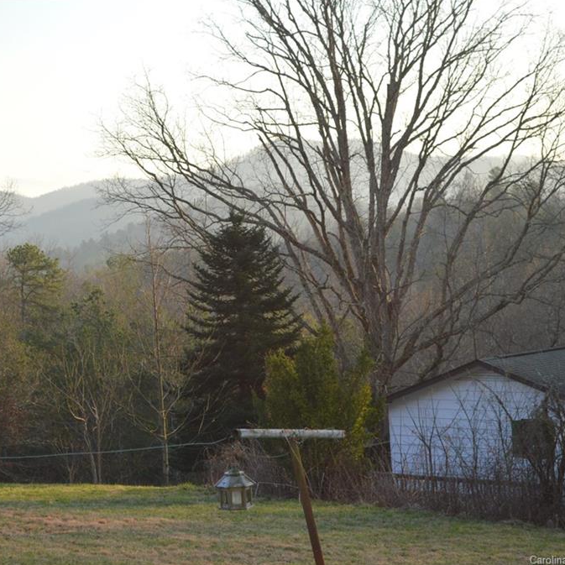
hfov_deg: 18.6
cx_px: 191
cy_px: 282
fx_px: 1717
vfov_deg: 18.7
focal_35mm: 93
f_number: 5.3
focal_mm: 48
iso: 400
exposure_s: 1/125
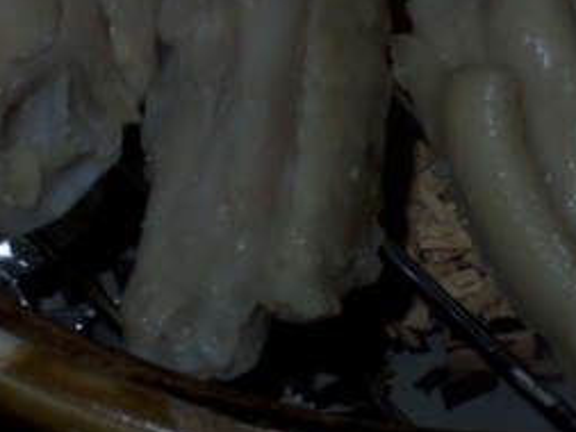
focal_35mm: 240
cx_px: -20
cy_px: -218
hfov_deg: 8.2
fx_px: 3995
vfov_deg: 6.1
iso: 125
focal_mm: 13.7
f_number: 4.5
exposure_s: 1/40
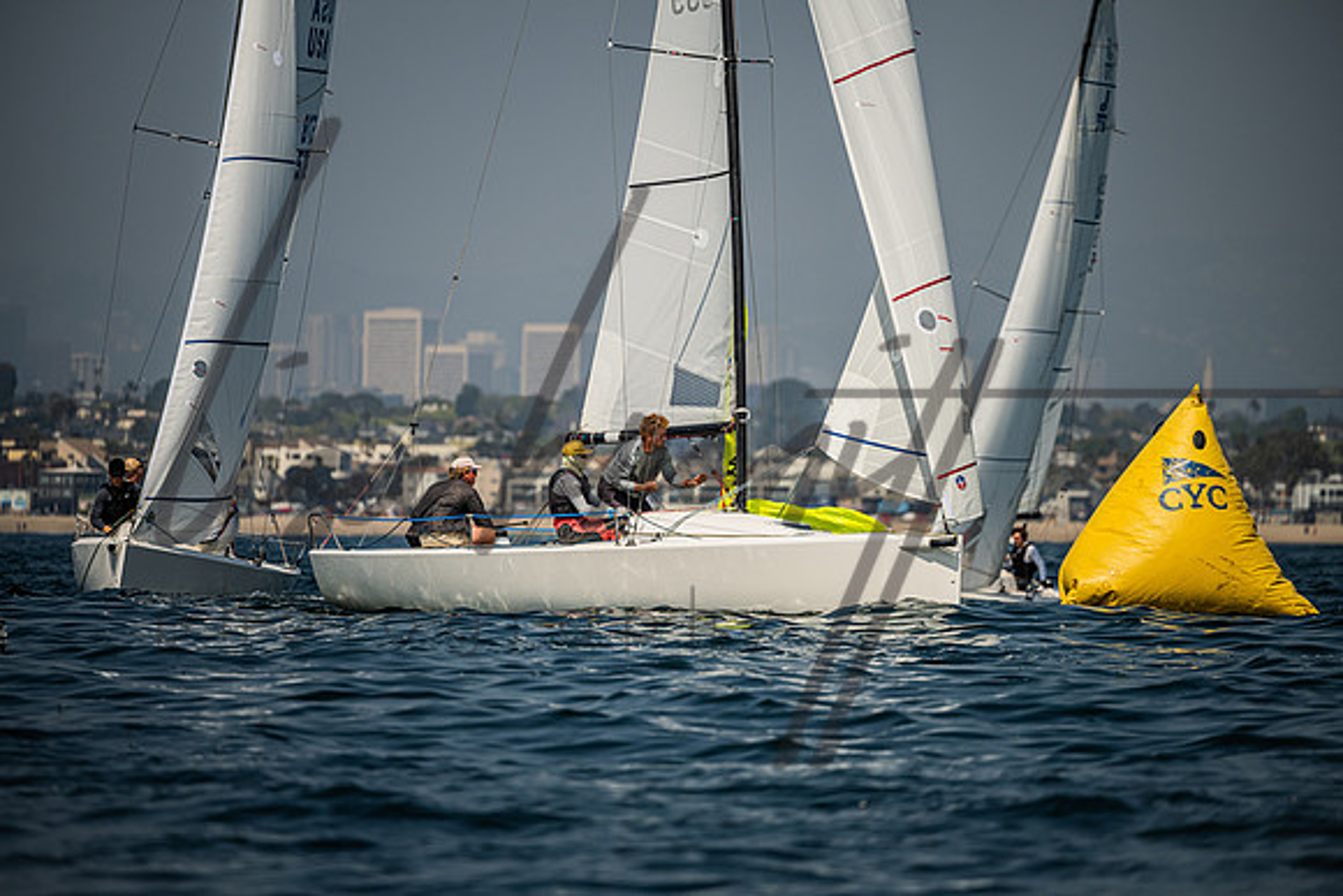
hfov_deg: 6.2
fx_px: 12313
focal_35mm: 330
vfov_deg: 4.2
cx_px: 672
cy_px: 448
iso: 250
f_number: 5.3
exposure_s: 1/4000
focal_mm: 330
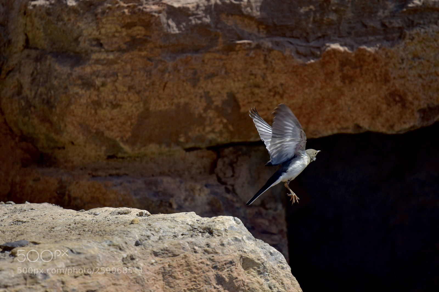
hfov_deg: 4.6
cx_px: 220
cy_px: 146
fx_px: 5486
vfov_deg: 3.1
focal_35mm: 450
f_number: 4
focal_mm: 300
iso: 100
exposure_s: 1/1250
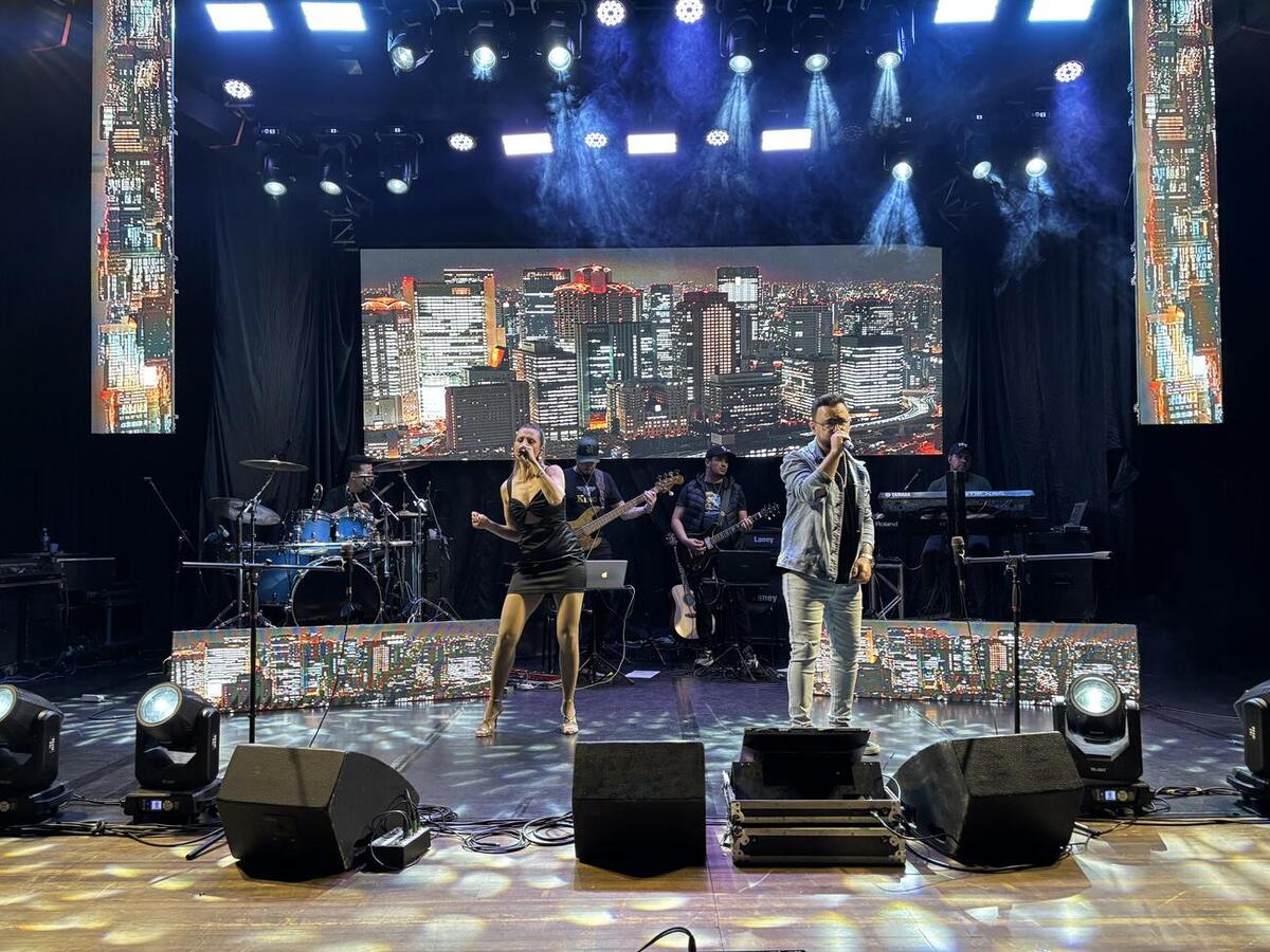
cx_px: 635
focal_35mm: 26
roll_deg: +0.7
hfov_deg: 67.3
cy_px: 476
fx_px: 954
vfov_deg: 53.1
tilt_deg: +3.4
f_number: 1.6
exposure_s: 1/60
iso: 125
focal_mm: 5.96
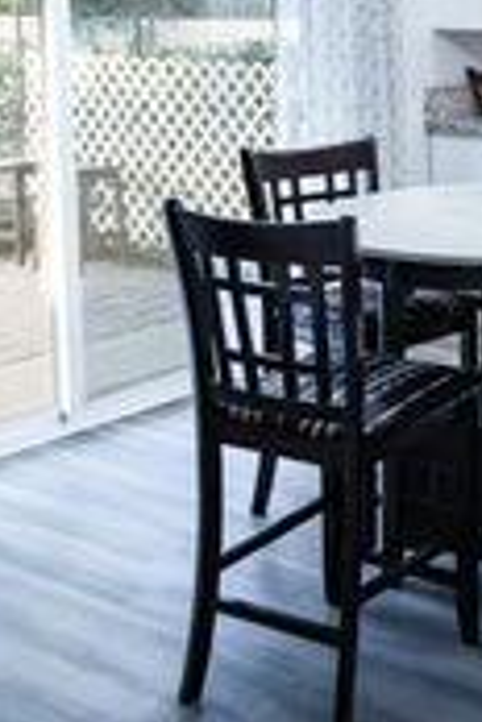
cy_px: 129
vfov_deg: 32.8
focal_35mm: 59
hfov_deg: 21.1
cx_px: 607
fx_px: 1185
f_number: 4
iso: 100
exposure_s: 1/6
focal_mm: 16
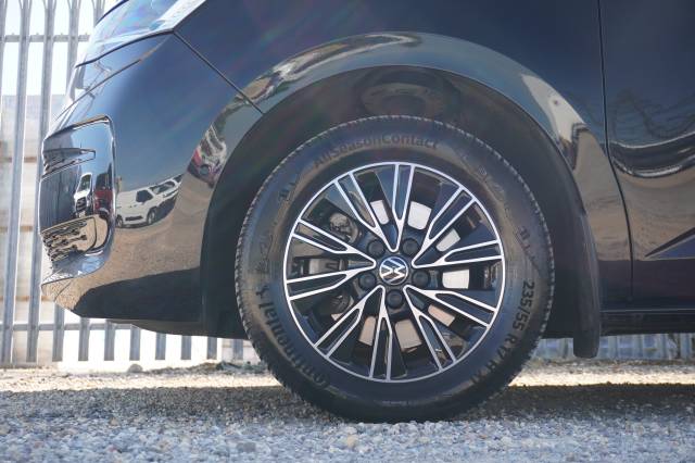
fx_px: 1013
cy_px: 232
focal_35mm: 52
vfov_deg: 25.7
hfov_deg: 37.9
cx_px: 348
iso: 320
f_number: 5.6
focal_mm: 35
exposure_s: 1/160
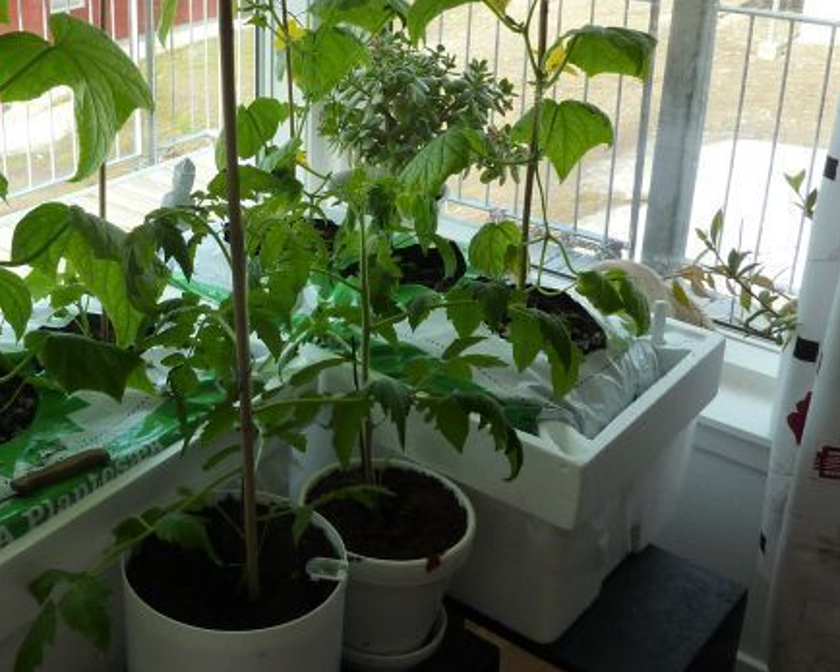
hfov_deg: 39.9
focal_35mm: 45
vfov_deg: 32.8
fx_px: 1118
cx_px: 199
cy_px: 176
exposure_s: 1/125
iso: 125
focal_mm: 4.1
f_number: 4
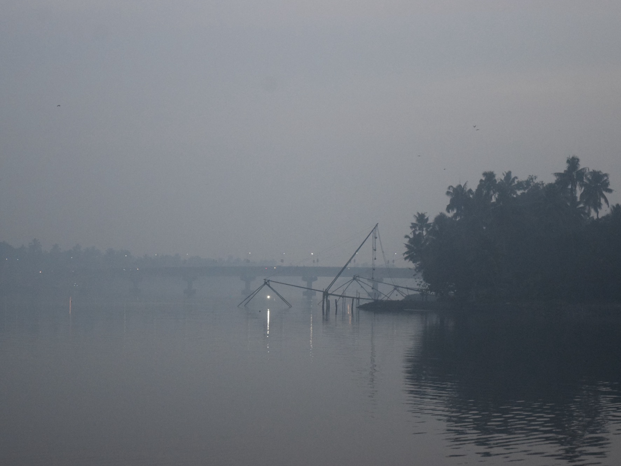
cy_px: 232
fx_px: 1606
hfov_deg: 21.9
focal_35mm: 90
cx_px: 294
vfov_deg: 16.5
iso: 3600
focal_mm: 55
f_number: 5.6
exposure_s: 1/60
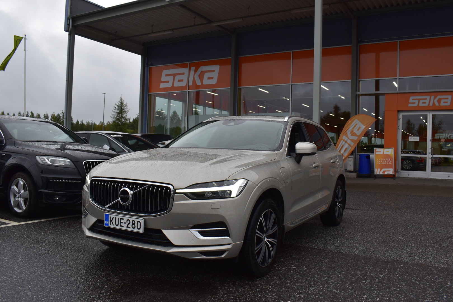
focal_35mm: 30
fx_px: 377
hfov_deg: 61.9
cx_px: 226
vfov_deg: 43.6
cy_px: 151
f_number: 9.5
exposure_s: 1/180
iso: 400
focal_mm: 20
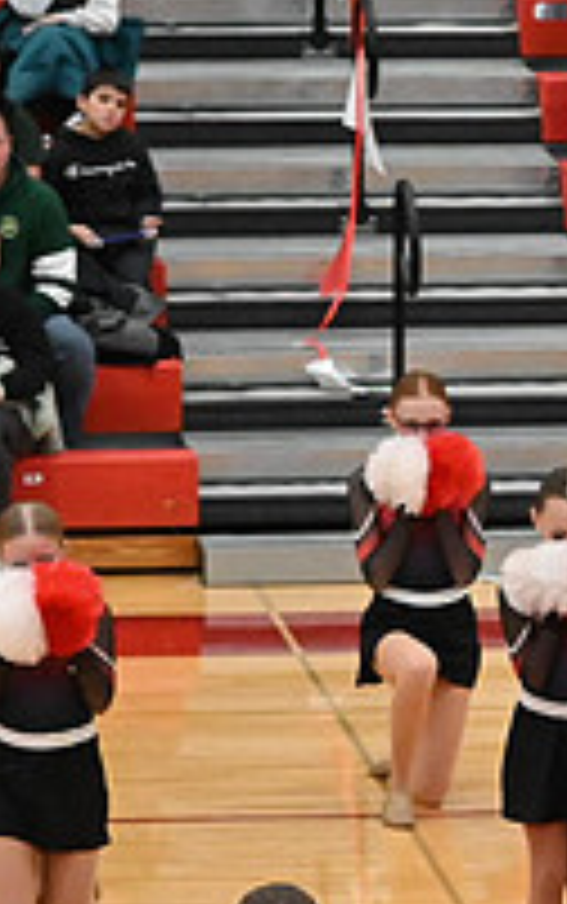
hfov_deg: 4.2
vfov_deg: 6.8
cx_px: 1300
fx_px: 7623
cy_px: 753
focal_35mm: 309
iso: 8000
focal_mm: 70
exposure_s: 1/400
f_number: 4
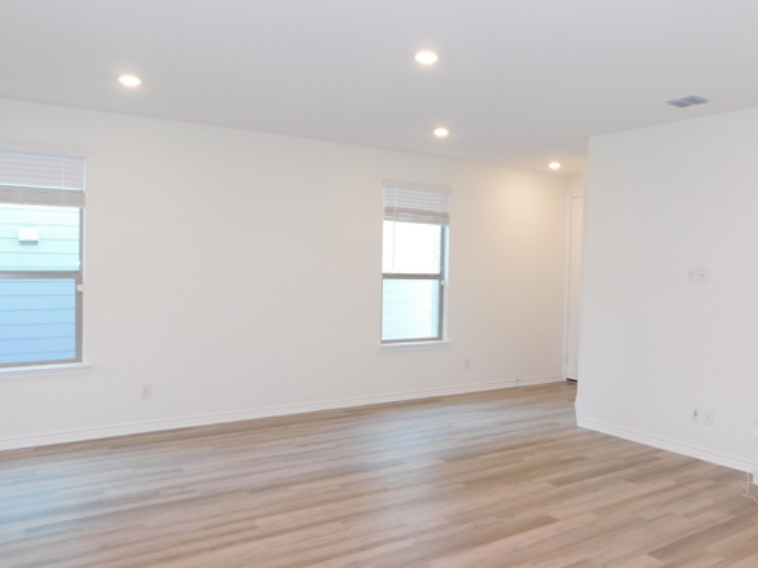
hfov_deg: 59.4
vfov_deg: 46.8
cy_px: 276
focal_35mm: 30
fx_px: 657
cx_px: 460
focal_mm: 4
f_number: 3
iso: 140
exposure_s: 1/30
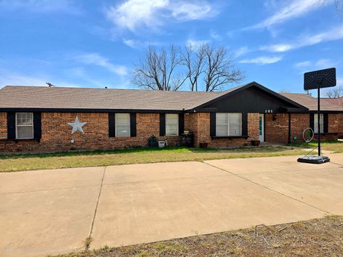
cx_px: 172
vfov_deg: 58.9
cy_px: 128
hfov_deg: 73.9
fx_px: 228
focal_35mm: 23
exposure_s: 1/625
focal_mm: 6.3
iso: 12
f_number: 1.7
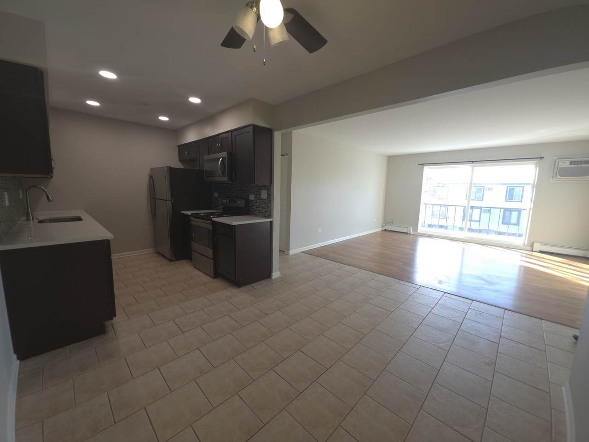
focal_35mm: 13
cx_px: 294
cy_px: 221
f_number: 1.9
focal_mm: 2.2
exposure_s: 1/30
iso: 32
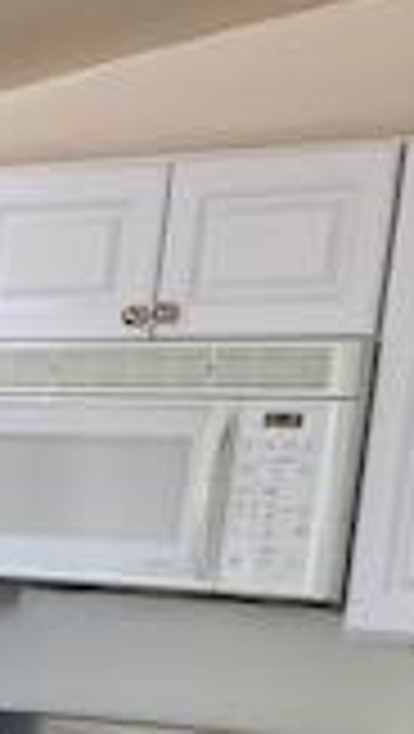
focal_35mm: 111
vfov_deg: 18.1
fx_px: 2161
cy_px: 919
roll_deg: -5.1
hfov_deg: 9.6
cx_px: -598
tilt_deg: -11.5
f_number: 1.8
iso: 80
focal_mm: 4.25
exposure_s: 1/60
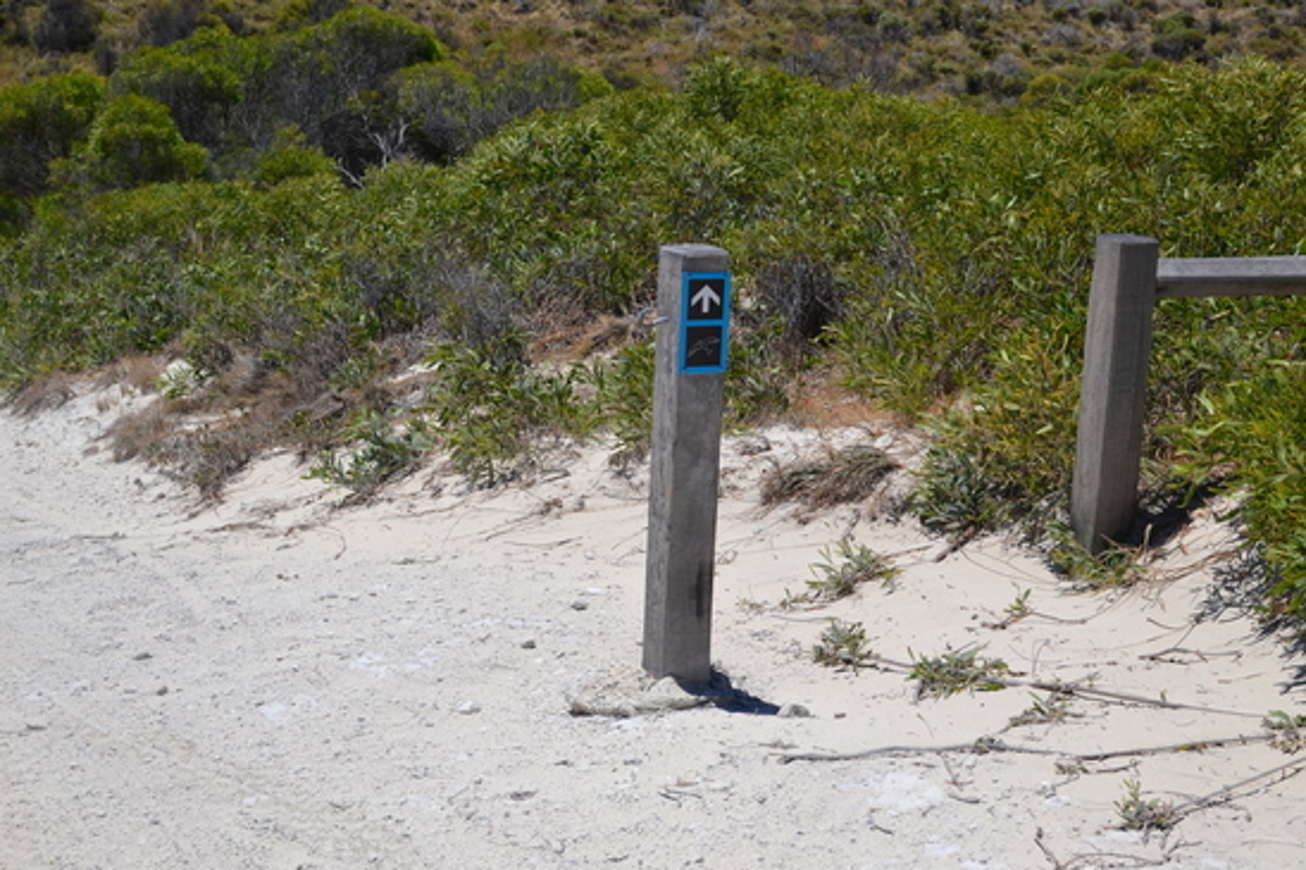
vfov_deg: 25.7
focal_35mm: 52
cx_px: 653
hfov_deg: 37.9
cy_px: 435
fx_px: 1904
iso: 100
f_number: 9
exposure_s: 1/320
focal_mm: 35
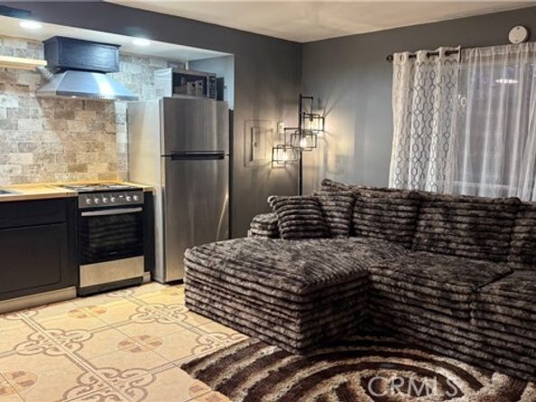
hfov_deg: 71.6
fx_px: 371
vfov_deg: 56.8
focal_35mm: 24
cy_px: 201
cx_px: 268
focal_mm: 6.76
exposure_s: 1/60
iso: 500
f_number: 1.78
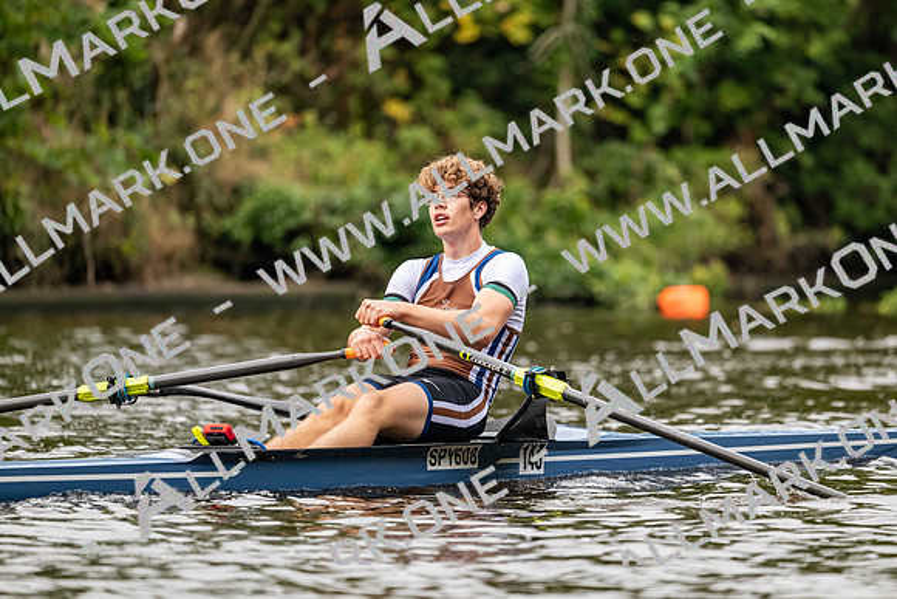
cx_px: 448
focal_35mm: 400
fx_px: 9969
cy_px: 300
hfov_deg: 5.2
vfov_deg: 3.4
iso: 1800
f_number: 4.5
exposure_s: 1/2500
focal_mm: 400
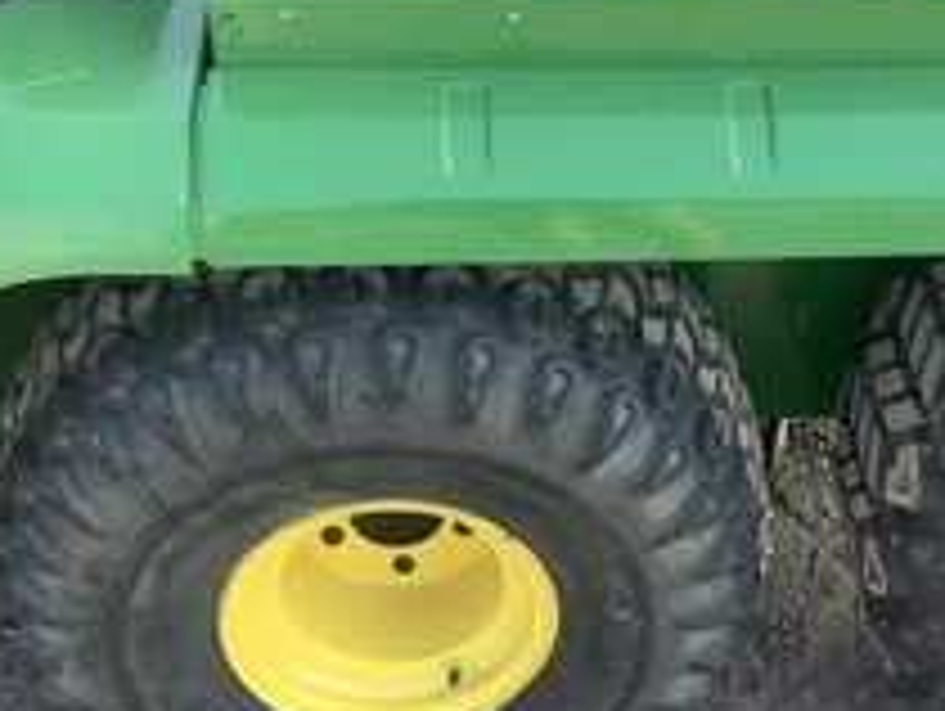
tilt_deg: -39.1
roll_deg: -2.3
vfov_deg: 24.8
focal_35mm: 59
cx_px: 783
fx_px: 1613
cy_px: 400
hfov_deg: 31.6
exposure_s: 1/175
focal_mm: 3.3
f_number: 2.4
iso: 25
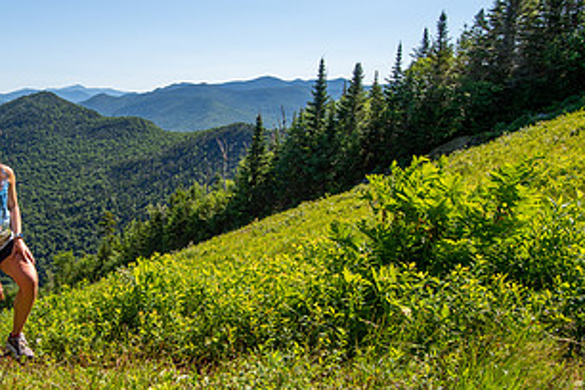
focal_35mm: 36
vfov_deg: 36.8
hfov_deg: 49.7
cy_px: 214
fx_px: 585
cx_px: 109
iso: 100
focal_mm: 19
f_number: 5
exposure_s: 1/640
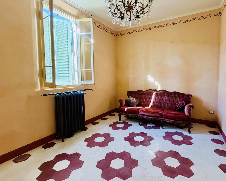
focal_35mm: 18
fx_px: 120
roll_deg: -0.5
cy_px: 85
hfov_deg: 85.9
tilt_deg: -2.8
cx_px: 128
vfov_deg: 73.7
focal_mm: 2.22
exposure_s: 1/60
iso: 500
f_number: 2.2
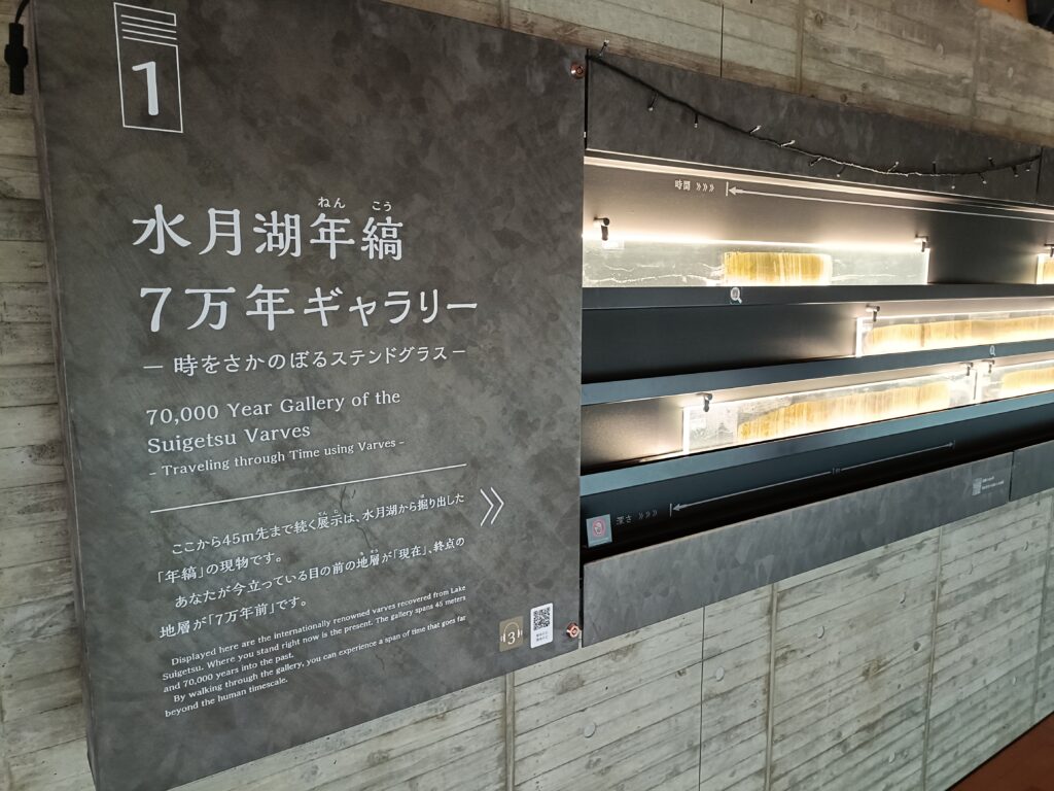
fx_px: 761
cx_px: 527
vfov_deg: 54.9
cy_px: 396
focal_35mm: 25
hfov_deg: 69.4
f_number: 1.7
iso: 1250
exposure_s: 1/50
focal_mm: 4.7
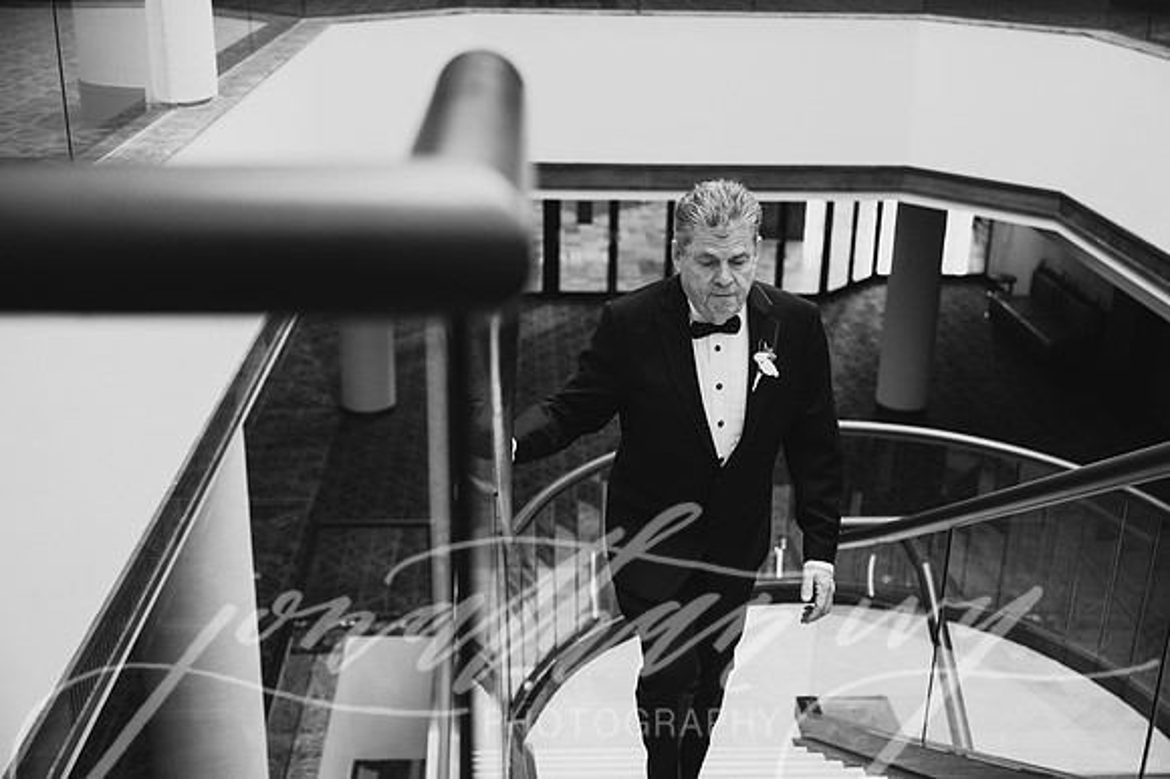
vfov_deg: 32.6
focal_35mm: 41
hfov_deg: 47.4
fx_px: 1332
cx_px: 585
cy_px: 390
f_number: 2.8
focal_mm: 41
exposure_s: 1/400
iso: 2000
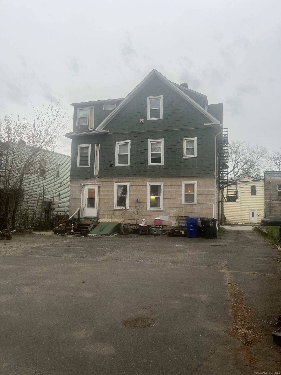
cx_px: 140
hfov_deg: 53.1
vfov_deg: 67.3
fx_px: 281
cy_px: 188
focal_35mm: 26
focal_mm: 5.7
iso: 40
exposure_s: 1/152
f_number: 1.5
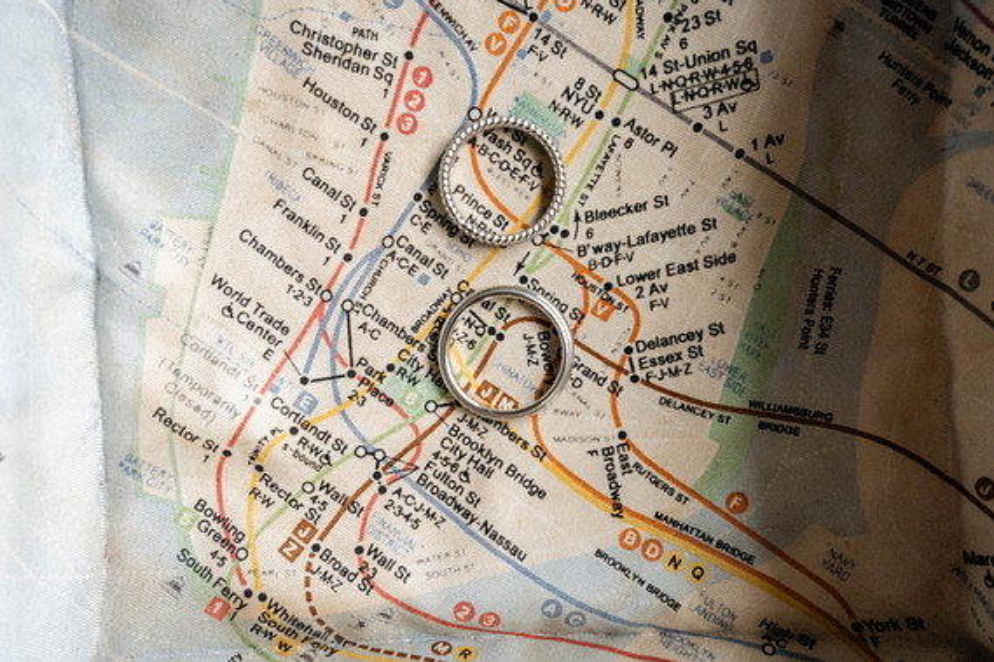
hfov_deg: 38.9
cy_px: 326
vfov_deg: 26.5
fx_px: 1408
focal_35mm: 51
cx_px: 493
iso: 2000
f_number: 11
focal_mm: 50
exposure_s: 1/125
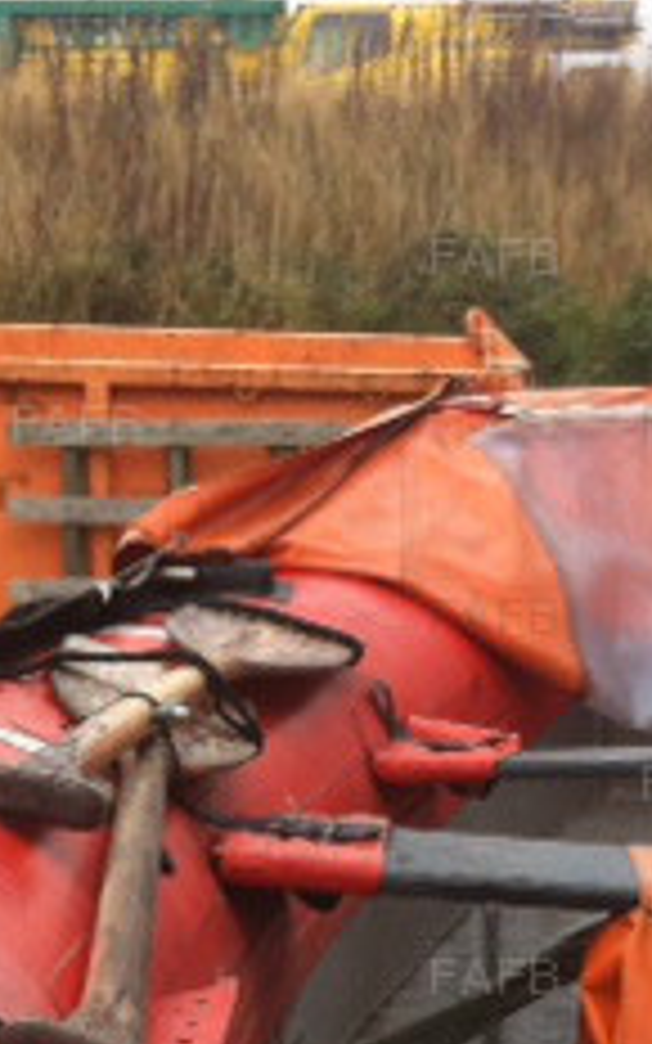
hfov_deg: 12.5
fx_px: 2900
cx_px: 773
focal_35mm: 102
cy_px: 1071
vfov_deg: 19.7
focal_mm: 3.85
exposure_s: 1/160
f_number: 2.8
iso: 80
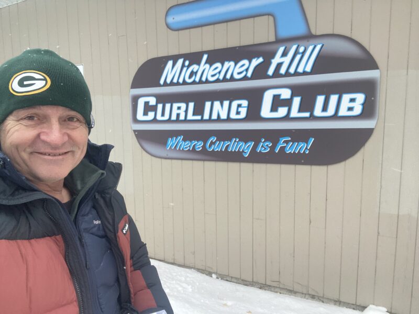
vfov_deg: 58.9
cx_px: 210
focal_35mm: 23
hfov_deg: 73.9
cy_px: 157
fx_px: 278
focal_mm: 2.71
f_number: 2.2
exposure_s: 1/60
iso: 160
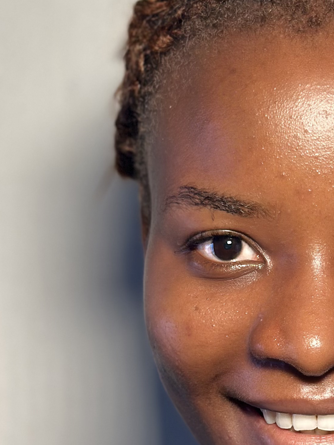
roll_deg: +0.0
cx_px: 332
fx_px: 1685
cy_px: 330
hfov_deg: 11.2
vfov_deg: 15.0
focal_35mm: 131
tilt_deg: -2.5
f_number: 1.78
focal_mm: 6.86
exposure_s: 1/89
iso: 125
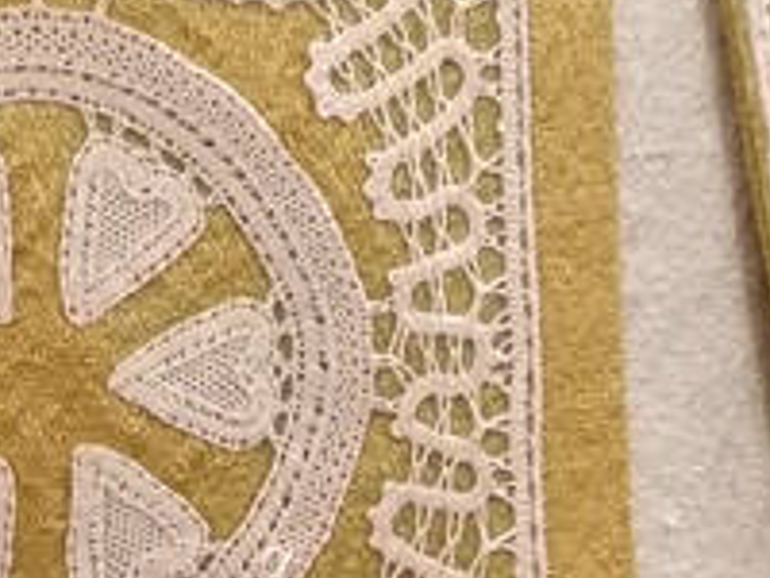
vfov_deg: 10.9
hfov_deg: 14.2
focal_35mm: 136
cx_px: -38
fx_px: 3025
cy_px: 420
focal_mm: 4.75
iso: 500
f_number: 1.8
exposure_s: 1/25
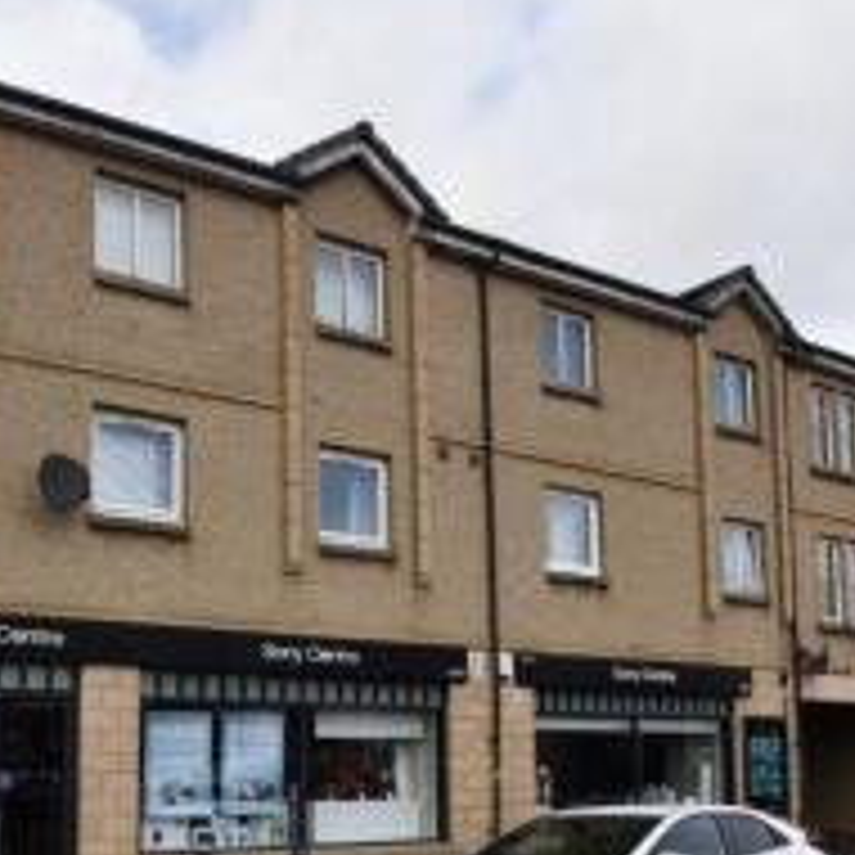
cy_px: 668
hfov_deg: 46.4
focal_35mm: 32
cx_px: 94
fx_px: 894
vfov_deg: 48.6
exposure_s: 1/250
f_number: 8
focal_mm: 10
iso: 125
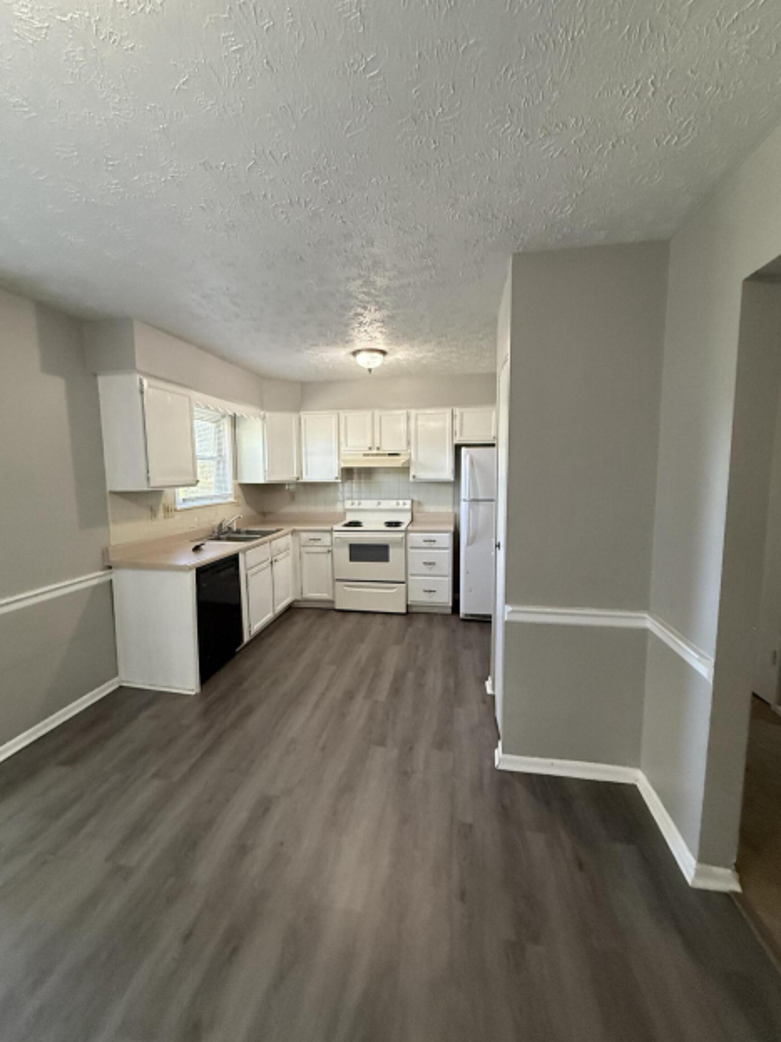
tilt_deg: -4.8
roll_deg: +1.5
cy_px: 523
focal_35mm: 15
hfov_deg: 81.7
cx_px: 370
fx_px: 451
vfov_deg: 98.2
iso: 640
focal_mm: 2.22
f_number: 2.2
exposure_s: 1/120
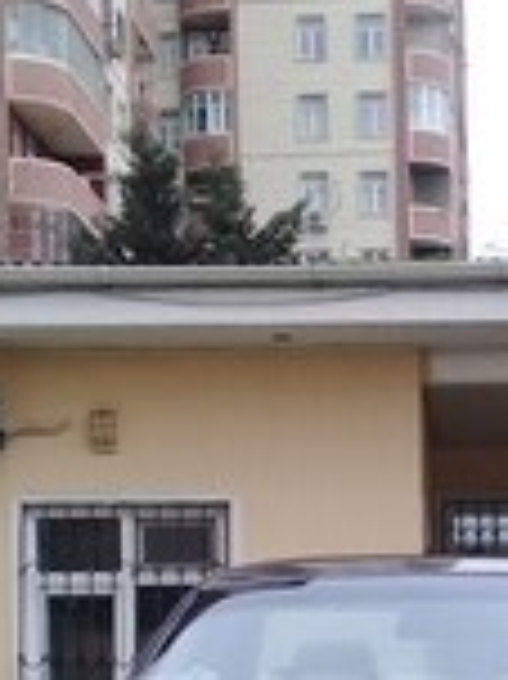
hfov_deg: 14.3
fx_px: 1999
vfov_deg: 18.6
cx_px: 459
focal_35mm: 102
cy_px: 725
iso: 50
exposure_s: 1/173
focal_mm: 3.3
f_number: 2.2
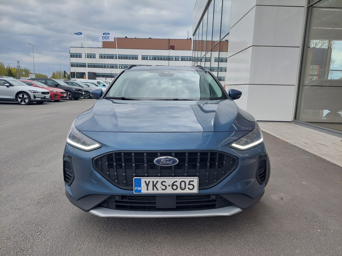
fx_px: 247
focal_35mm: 25
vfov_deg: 54.9
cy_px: 128
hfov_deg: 69.4
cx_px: 171
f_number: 1.8
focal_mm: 5.23
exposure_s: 1/602
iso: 40
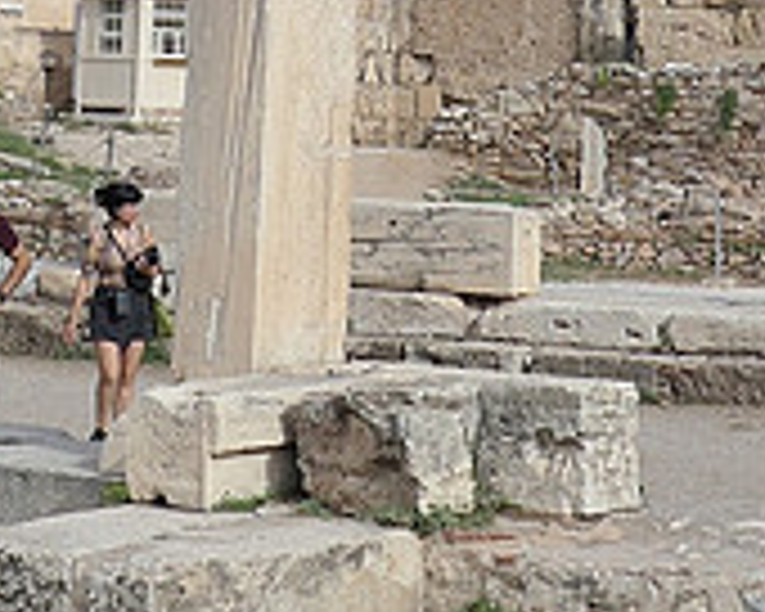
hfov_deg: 16.7
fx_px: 2604
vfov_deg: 13.0
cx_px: 414
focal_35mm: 115
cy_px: -187
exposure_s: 1/1600
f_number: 4
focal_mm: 8.8
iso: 200
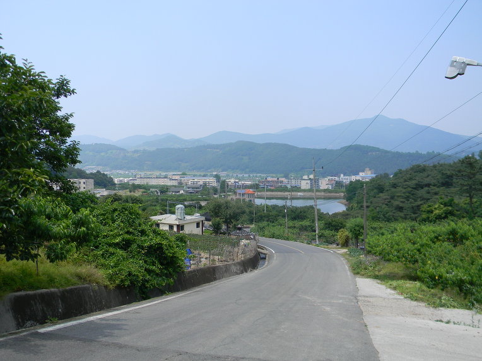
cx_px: 241
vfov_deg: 39.7
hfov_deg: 51.4
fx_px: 501
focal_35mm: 36
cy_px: 180
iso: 80
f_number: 3.7
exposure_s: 1/534
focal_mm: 6.4
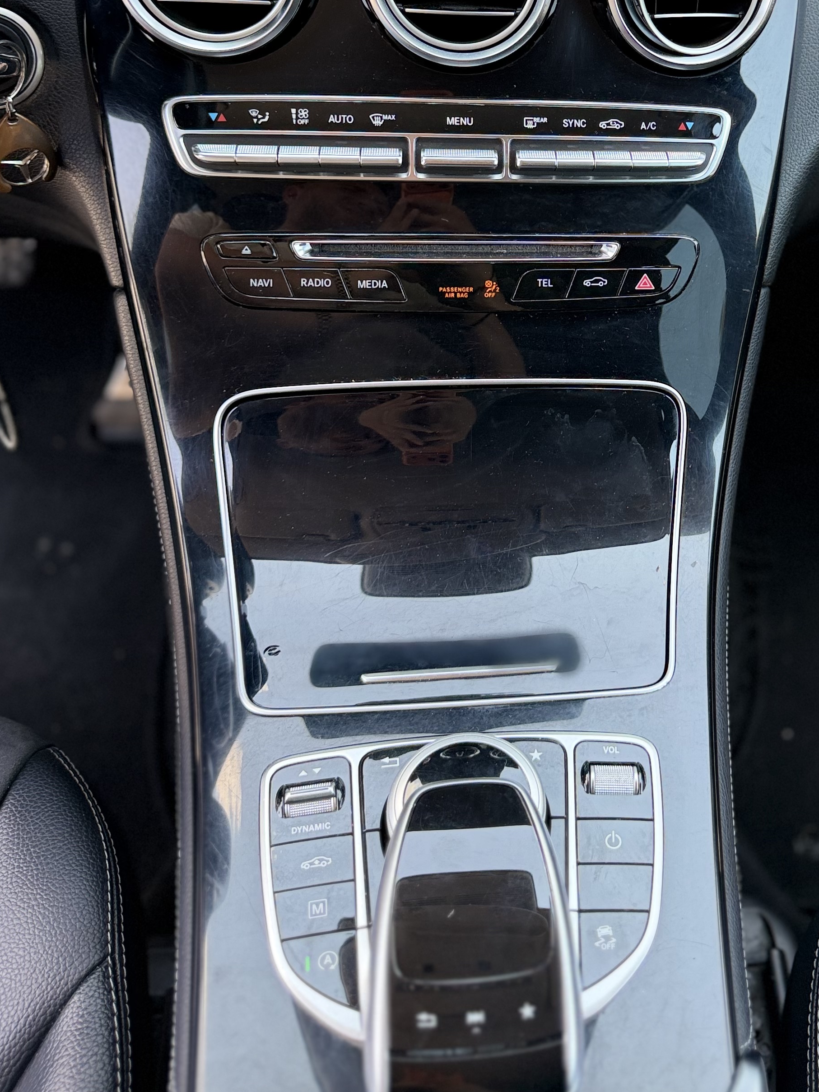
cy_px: 263
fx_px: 1262
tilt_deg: -42.4
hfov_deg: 35.0
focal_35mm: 40
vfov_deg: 45.1
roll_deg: -9.5
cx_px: 637
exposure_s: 1/214
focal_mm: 6.76
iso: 160
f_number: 1.78
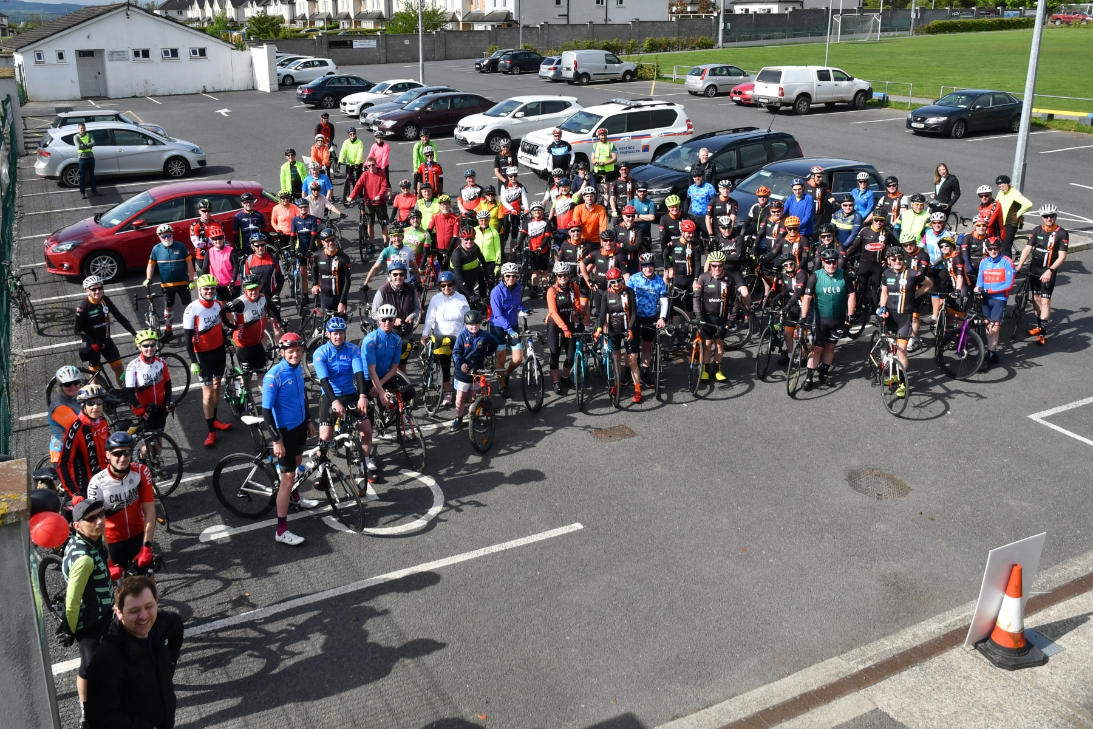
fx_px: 729
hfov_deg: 73.7
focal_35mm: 24
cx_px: 546
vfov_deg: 53.1
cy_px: 364
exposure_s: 1/2500
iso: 400
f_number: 5.6
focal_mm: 16
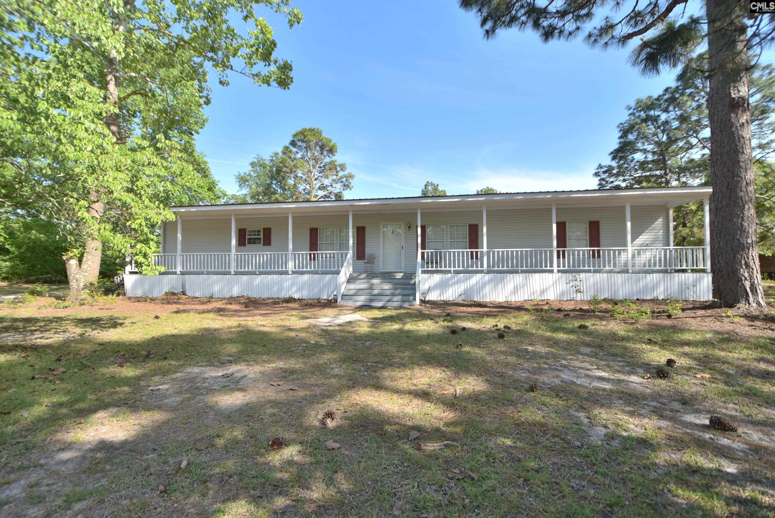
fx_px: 323
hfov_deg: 100.3
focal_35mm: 15
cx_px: 388
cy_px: 259
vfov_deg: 77.4
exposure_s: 1/1250
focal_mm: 10
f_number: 3.5
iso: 200
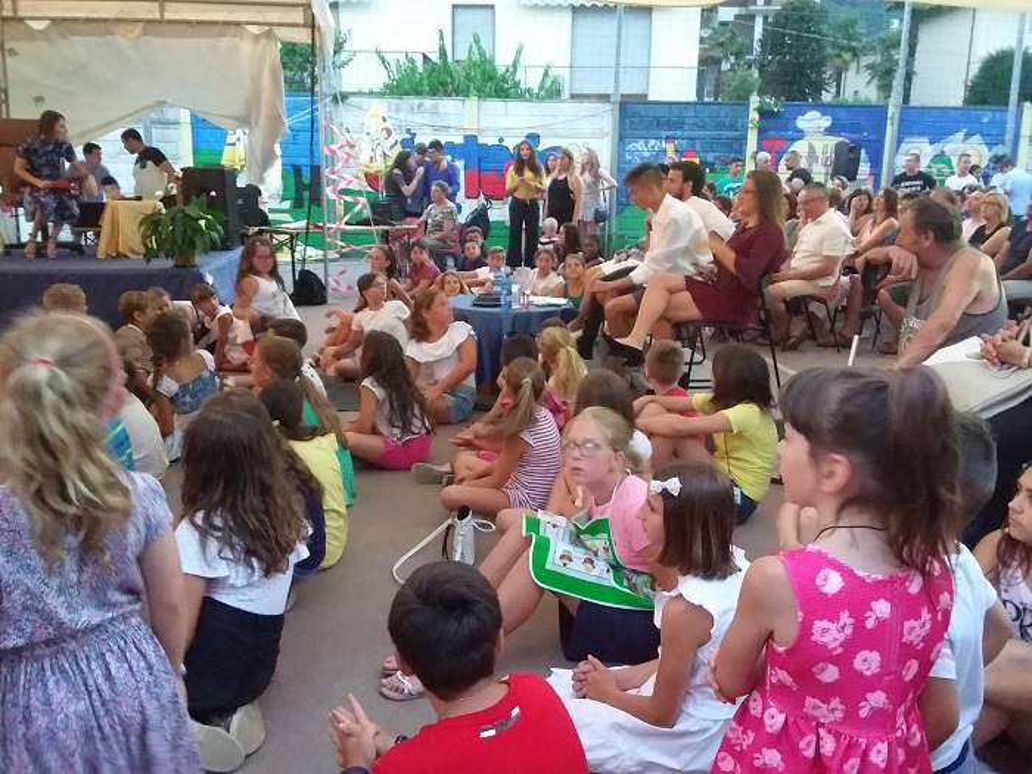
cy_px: 387
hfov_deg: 65.3
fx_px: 805
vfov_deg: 51.4
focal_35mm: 27
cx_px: 516
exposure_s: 1/17
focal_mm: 2.91
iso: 400
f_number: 1.9
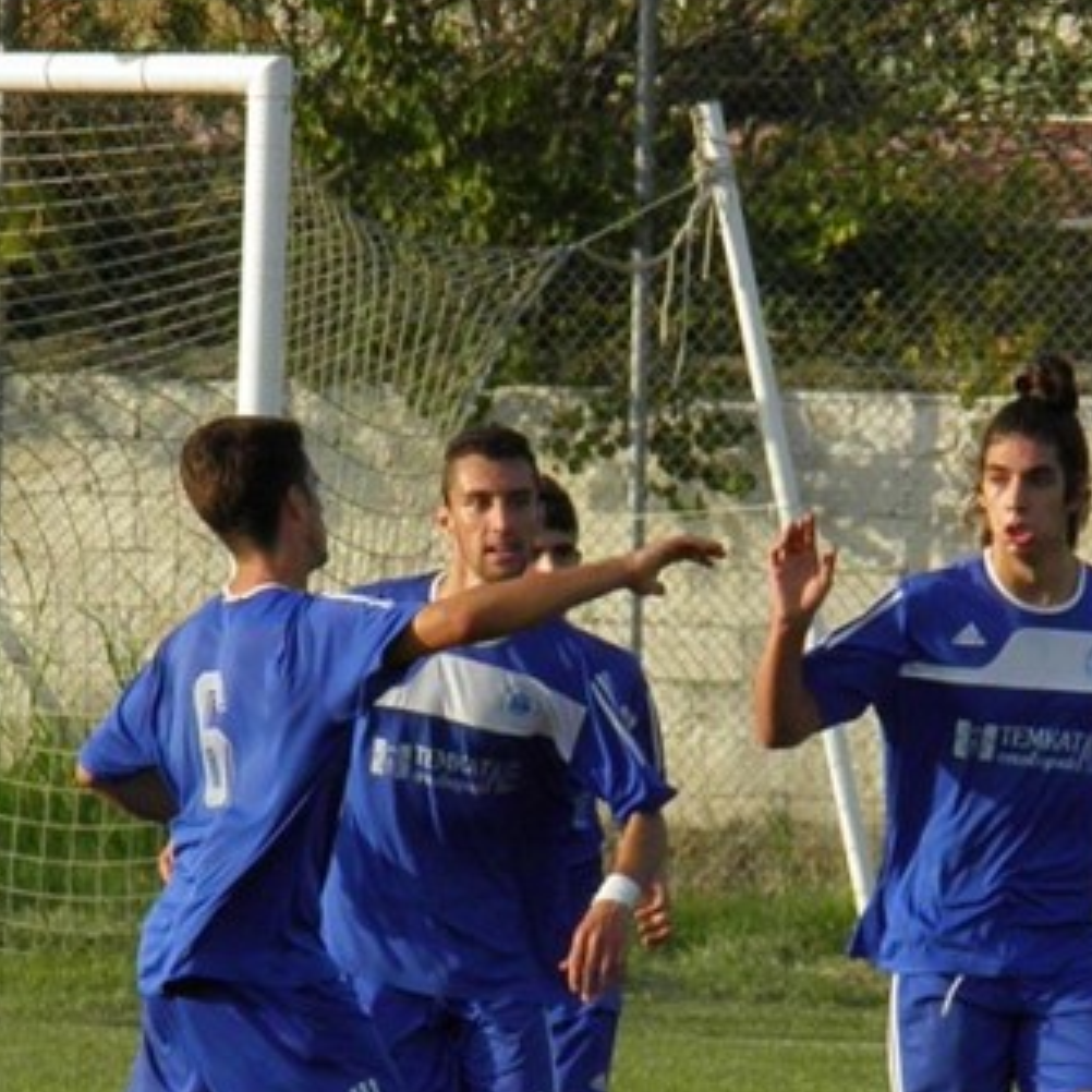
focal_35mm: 646
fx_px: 23056
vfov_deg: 2.7
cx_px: 585
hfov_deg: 2.7
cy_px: 714
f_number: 6.2
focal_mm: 66.5
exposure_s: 1/1250
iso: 500
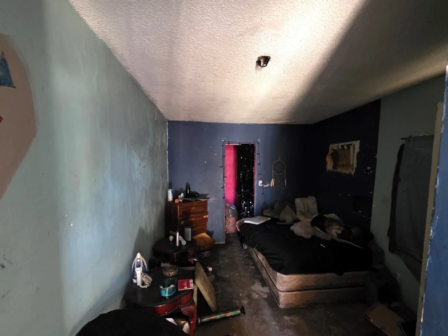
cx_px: 225
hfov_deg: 98.1
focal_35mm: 15
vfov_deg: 81.6
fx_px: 194
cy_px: 184
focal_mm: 2.2
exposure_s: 1/24
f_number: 1.9
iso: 1600
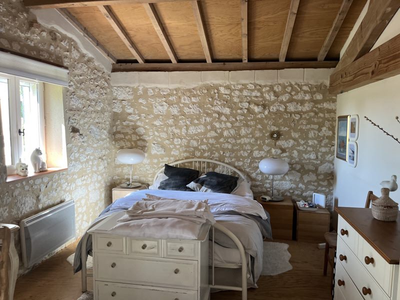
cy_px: 150
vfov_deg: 53.1
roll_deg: -0.2
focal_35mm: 26
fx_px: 300
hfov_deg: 67.3
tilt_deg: -5.0
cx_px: 200
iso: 125
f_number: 1.6
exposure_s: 1/111
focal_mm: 5.1
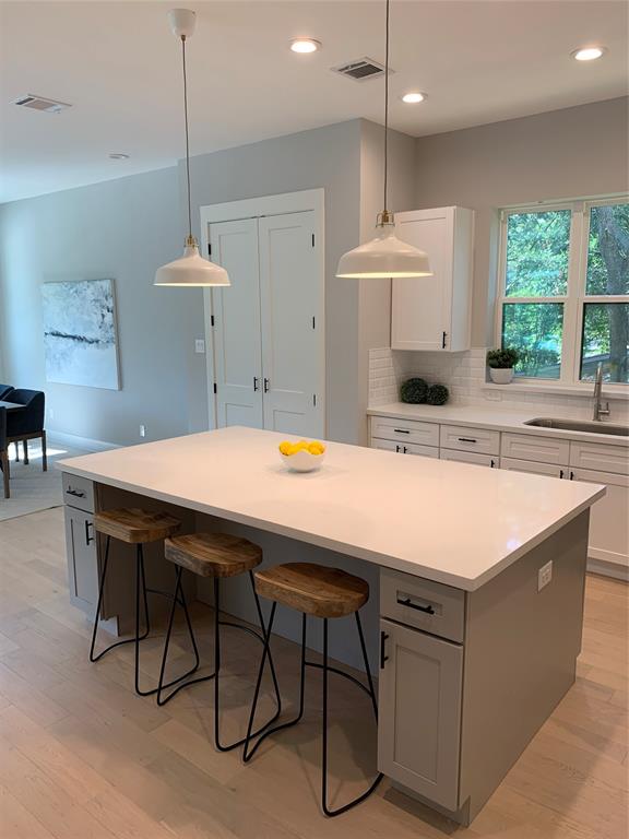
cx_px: 314
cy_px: 420
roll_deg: -0.1
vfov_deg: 67.3
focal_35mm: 26
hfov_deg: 53.1
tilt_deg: -9.3
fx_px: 630
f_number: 1.8
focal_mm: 4.25
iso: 64
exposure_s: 1/120
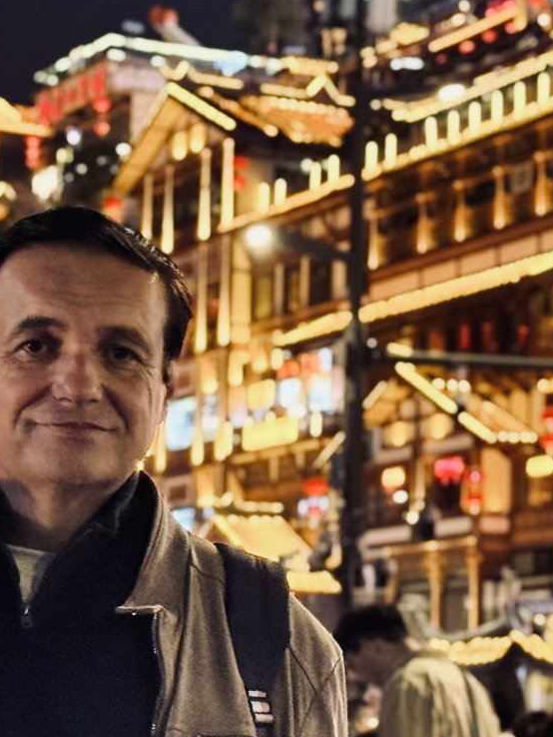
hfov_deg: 14.2
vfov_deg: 18.9
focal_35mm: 104
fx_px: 2214
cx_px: 268
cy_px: 411
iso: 320
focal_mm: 6.8
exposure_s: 1/33
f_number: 1.8
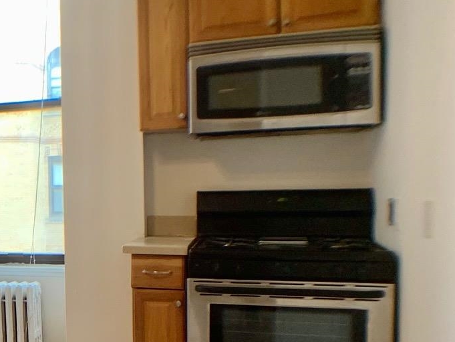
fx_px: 1012
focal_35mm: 77
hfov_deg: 23.2
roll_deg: +1.9
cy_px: 243
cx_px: -88
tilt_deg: -3.6
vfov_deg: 19.1
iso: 80
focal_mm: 4.25
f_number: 1.8
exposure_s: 1/120
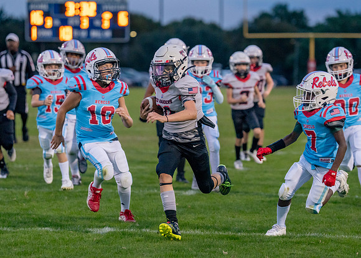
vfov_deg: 7.3
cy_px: 126
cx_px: 186
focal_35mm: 197
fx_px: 2020
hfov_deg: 10.2
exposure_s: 1/1000
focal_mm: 141
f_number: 2.8
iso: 2000
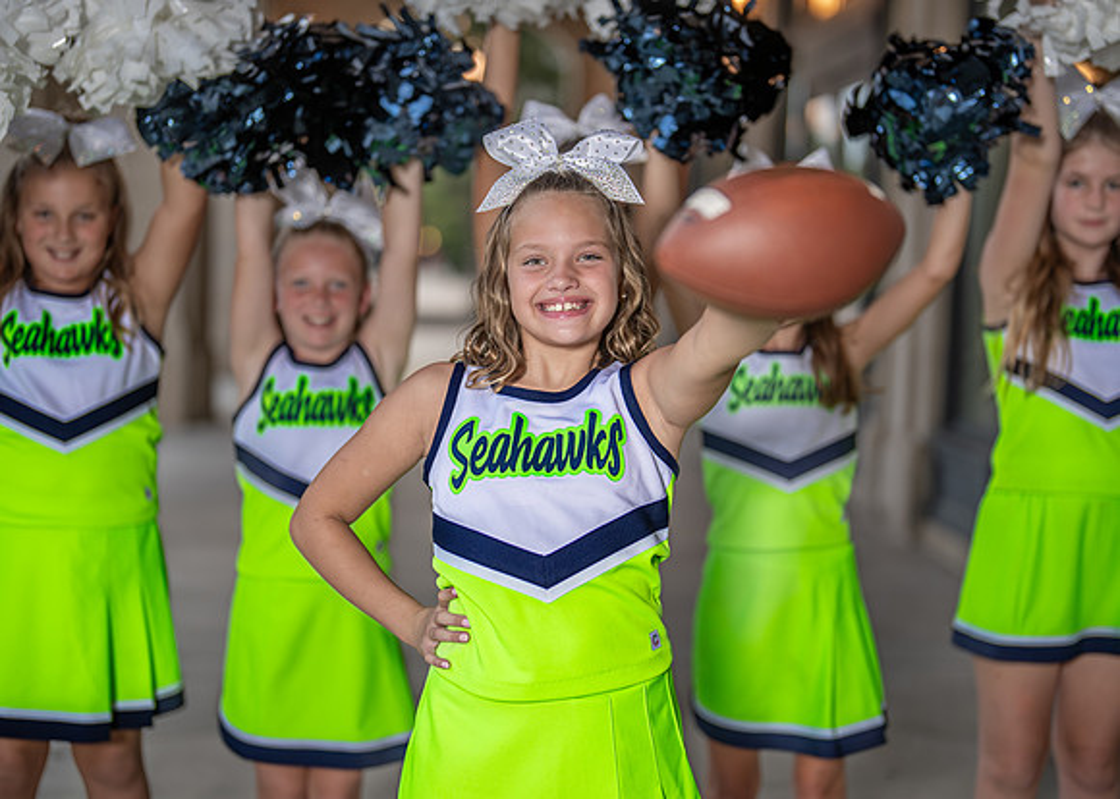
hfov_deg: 34.8
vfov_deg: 25.2
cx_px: 563
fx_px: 1787
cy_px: 390
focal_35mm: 56
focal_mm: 50
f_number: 1.2
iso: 100
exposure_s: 1/400
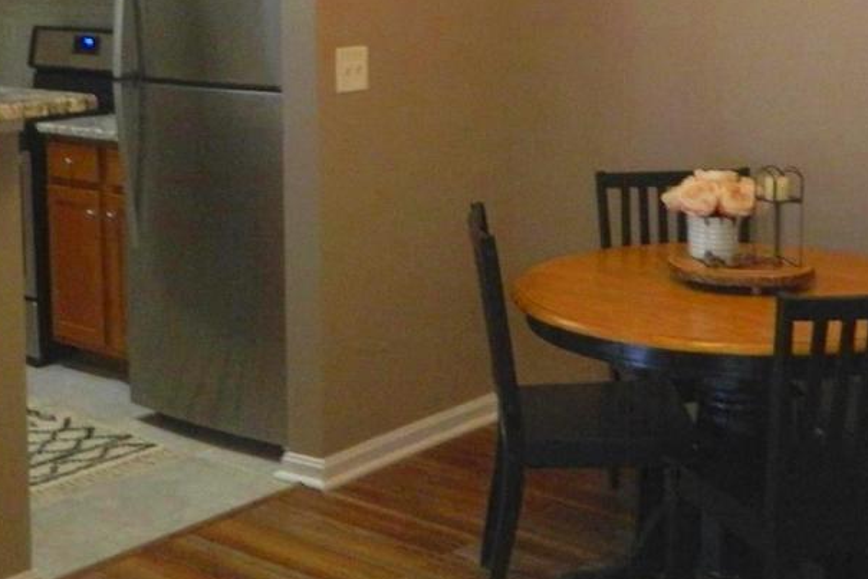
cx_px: 440
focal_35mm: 62
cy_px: 124
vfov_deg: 21.7
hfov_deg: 32.4
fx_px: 1495
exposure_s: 1/30
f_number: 3.1
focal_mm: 4.5
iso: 400
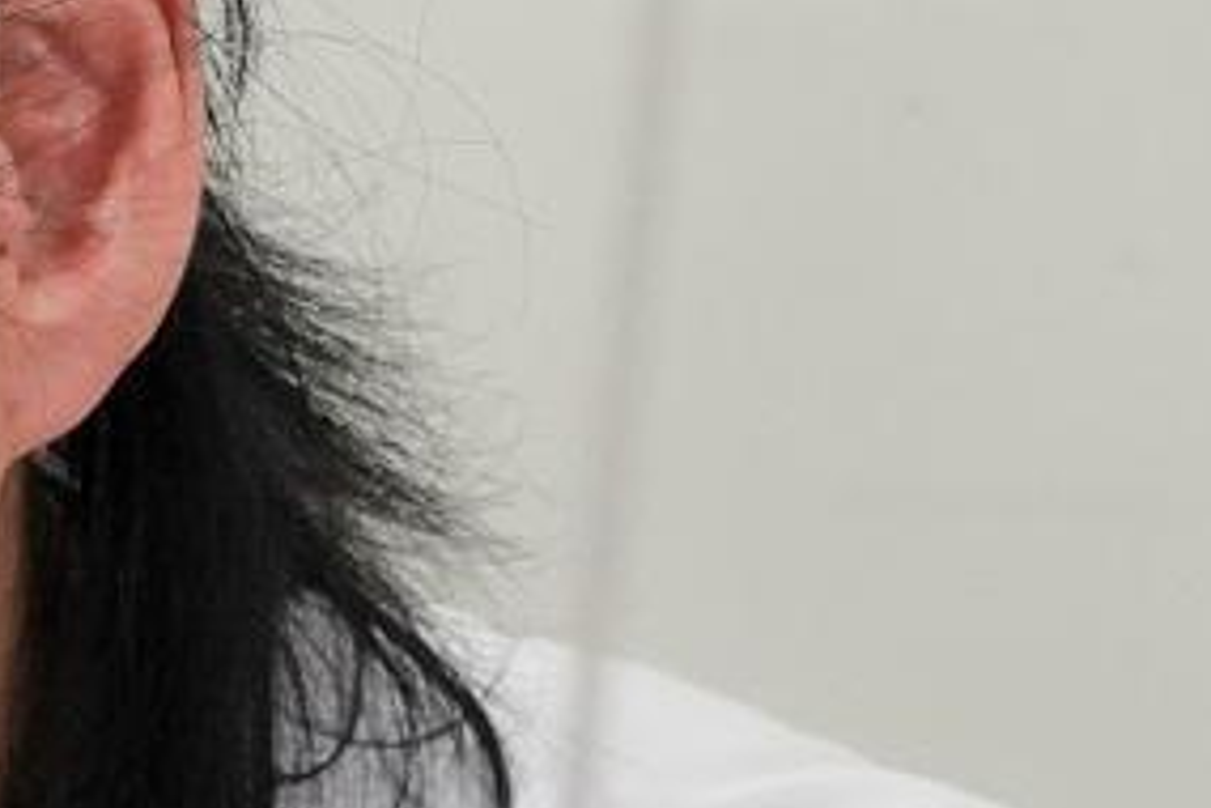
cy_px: 1607
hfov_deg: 3.1
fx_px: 22166
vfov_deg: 2.1
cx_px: -1084
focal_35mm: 659
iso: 4000
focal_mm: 125
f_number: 9
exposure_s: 1/160
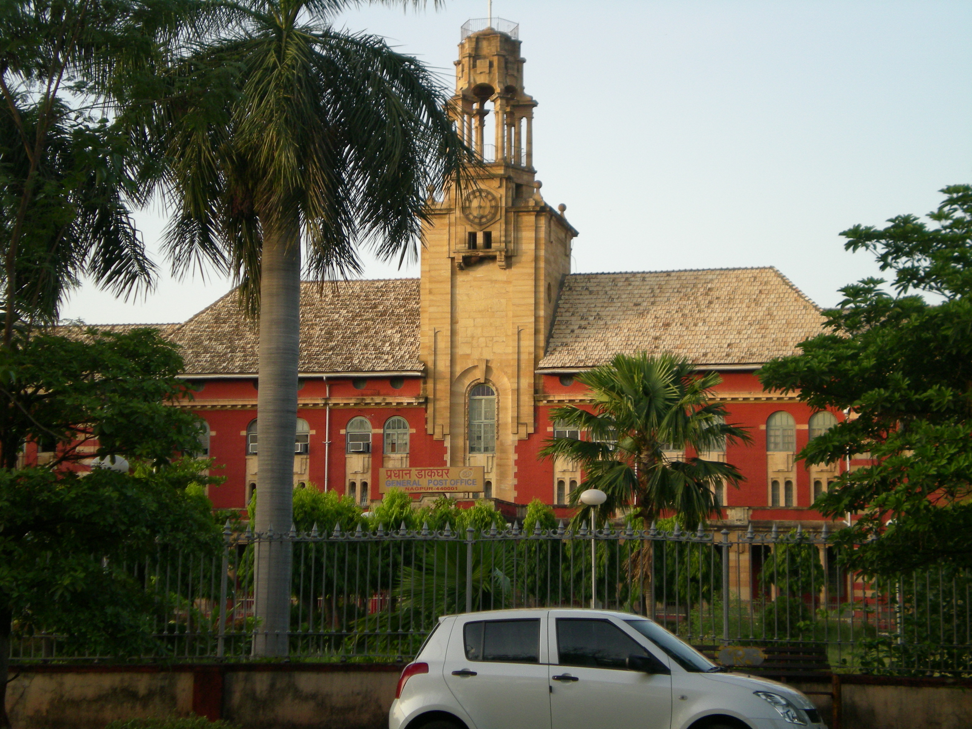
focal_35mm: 74
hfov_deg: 26.3
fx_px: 2078
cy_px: 364
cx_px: 486
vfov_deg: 19.9
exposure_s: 1/116
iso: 131
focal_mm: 12.3
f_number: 4.6
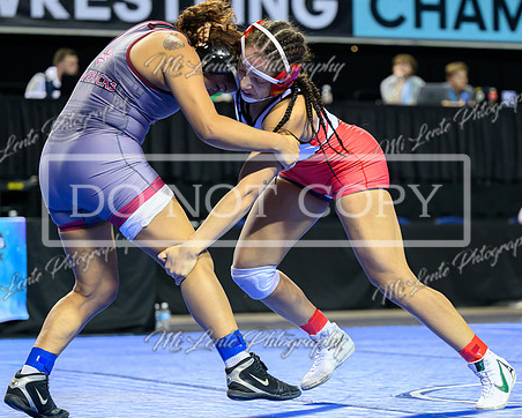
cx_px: 364
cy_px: 277
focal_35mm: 149
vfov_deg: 10.4
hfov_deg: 12.9
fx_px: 2303
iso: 2500
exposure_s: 1/800
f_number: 2.8
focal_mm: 90
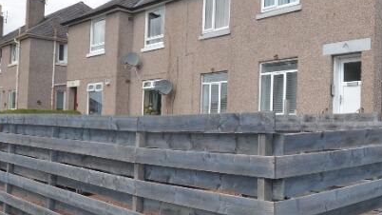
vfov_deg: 29.7
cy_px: 115
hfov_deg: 46.7
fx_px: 405
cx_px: 326
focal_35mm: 40
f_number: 7.1
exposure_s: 1/200
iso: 100
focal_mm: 10
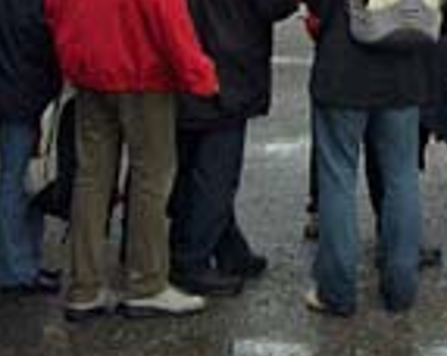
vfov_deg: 11.9
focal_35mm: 126
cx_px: 497
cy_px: -78
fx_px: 1665
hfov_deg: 14.9
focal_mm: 6.8
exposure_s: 1/125
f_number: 2.8
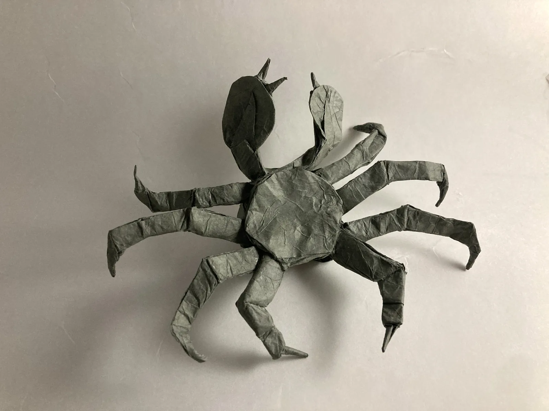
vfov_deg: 49.7
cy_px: 206
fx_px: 444
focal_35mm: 28
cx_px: 274
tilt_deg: -52.7
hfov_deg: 63.4
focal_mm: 3.99
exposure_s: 1/49
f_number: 1.8
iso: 320
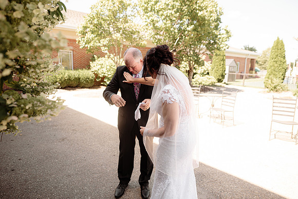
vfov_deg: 53.2
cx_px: 149
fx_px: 199
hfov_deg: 73.7
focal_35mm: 24
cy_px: 100
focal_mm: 24
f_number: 2.8
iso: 160
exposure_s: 1/400
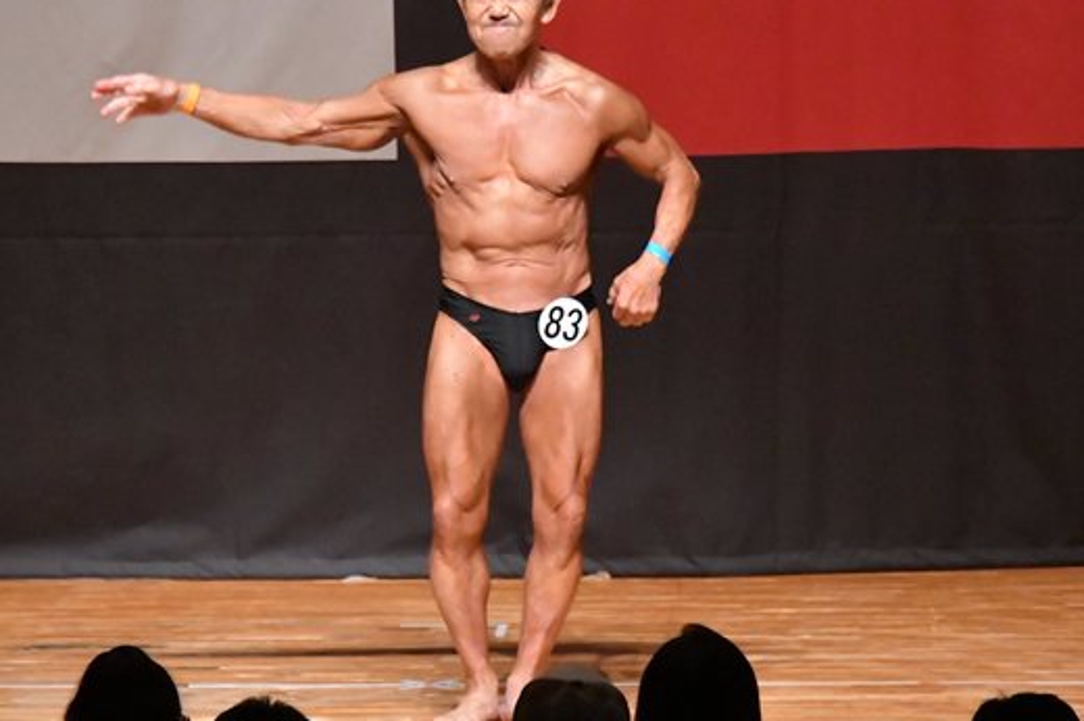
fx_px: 11435
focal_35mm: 380
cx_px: 608
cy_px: 392
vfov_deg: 3.6
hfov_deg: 5.4
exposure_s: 1/400
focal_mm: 170
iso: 12800
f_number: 5.6
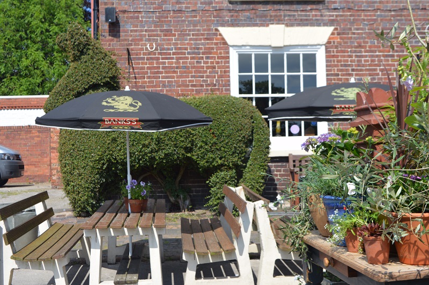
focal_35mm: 51
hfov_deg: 38.9
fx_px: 607
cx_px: 214
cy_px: 142
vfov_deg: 26.4
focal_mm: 34
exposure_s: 1/250
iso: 100
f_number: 8
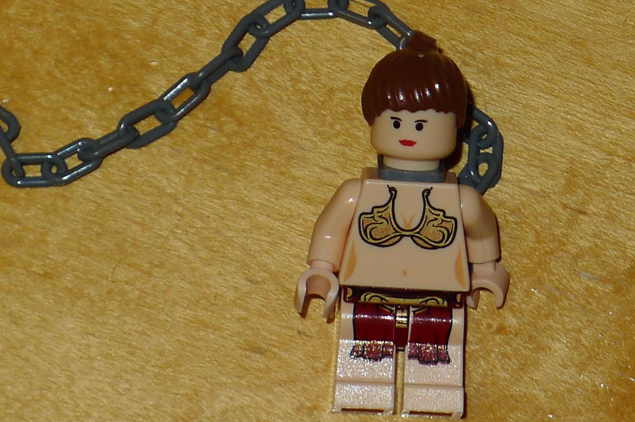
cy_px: 233
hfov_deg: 8.2
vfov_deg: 5.5
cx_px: 269
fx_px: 4405
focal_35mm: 250
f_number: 3.3
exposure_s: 1/60
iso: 125
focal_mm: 19.2
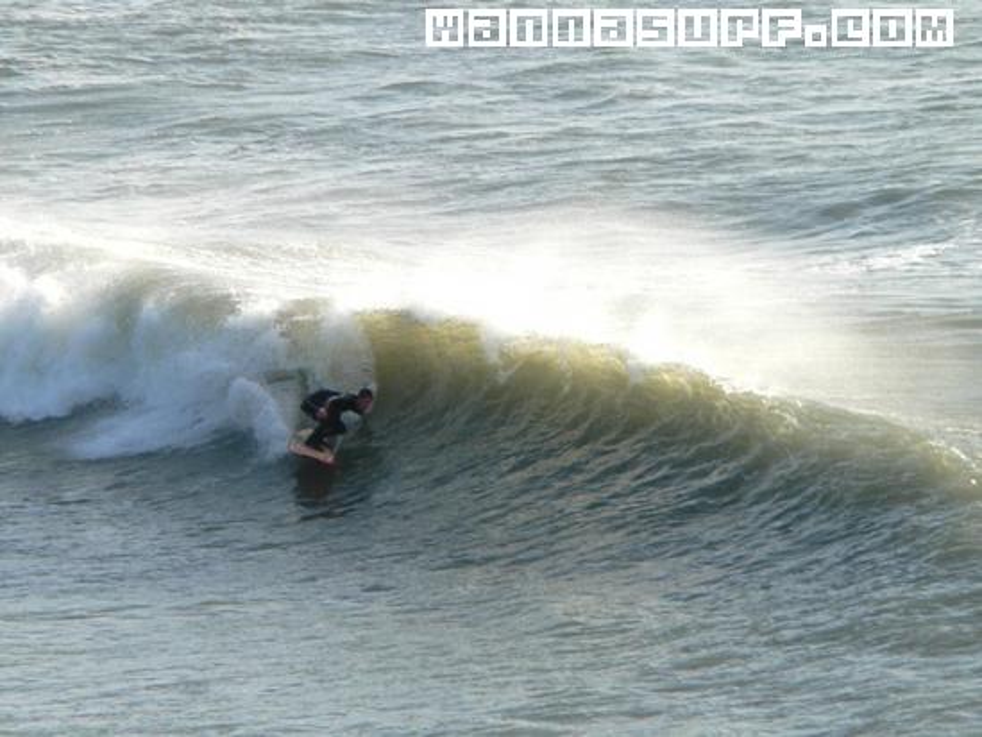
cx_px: 491
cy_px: 368
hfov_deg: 4.6
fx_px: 12258
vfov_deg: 3.4
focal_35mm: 432
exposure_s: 1/320
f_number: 5
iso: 80
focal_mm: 72
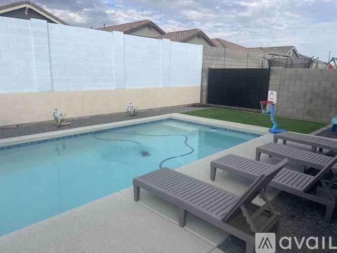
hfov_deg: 67.3
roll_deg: -1.1
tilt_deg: -11.4
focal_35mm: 26
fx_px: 253
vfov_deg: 53.0
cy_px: 126
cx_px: 168
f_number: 1.6
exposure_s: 1/2817
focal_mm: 4.2
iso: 32
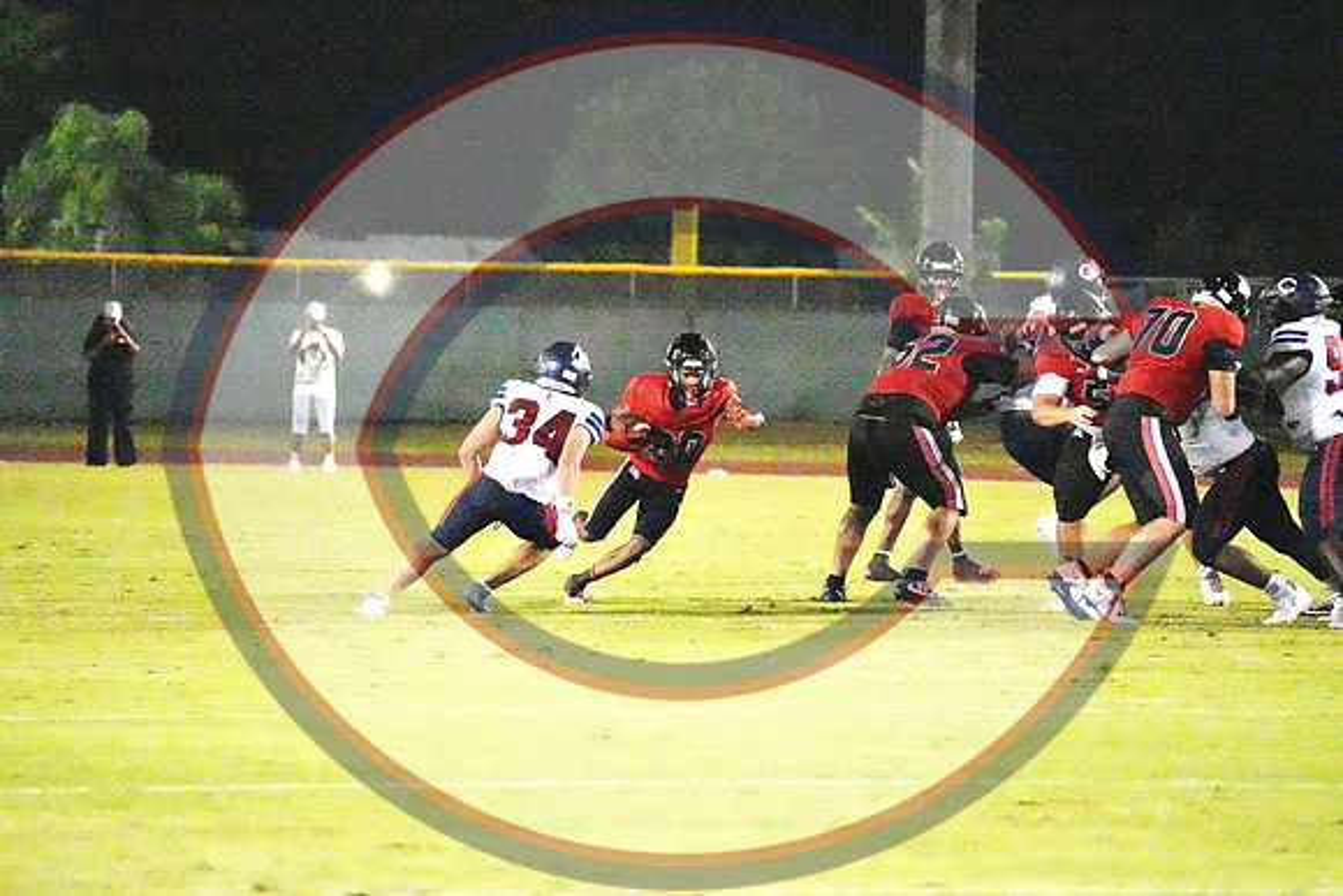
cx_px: 672
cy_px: 448
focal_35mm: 245
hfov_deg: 8.4
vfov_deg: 5.6
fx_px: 9142
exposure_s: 1/1250
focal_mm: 245
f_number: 5.6
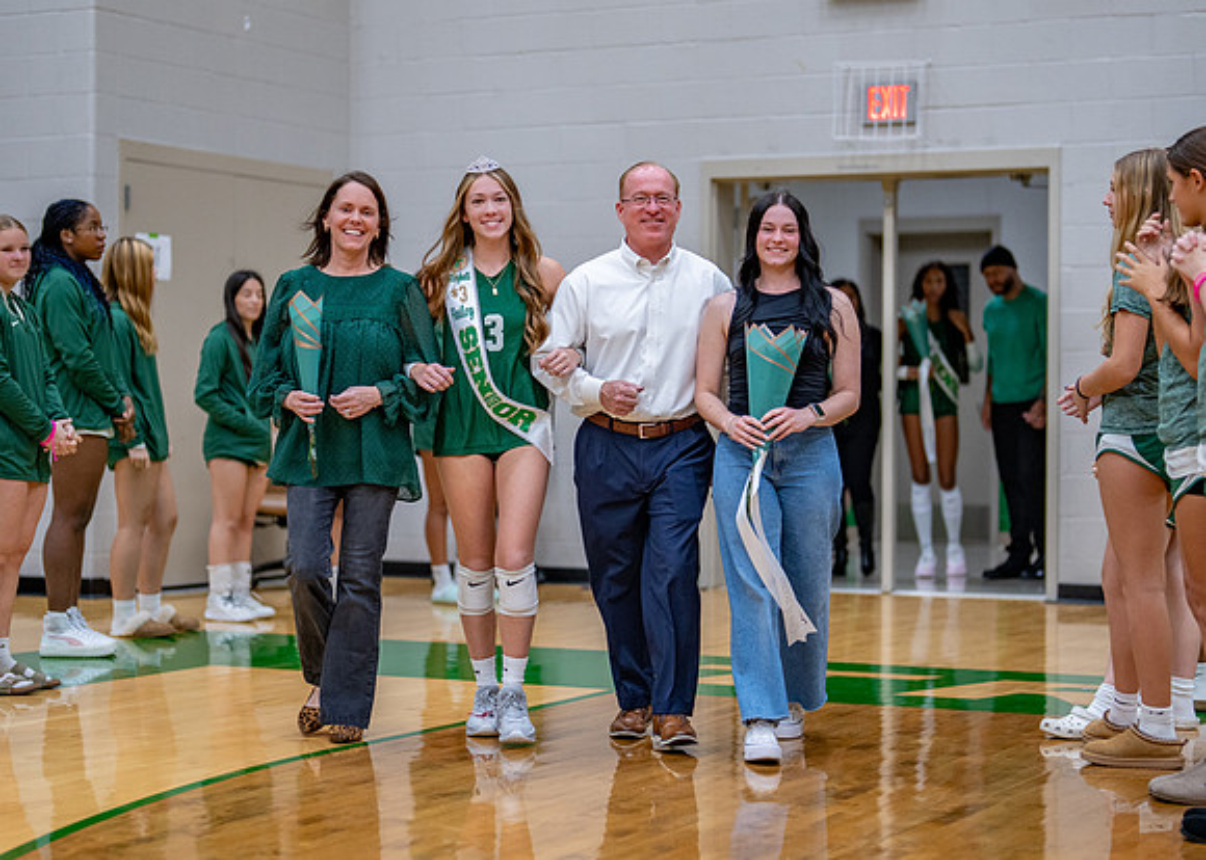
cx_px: 577
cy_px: 429
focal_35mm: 78
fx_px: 2674
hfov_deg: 25.4
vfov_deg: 18.3
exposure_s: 1/640
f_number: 1.2
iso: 500
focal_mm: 50
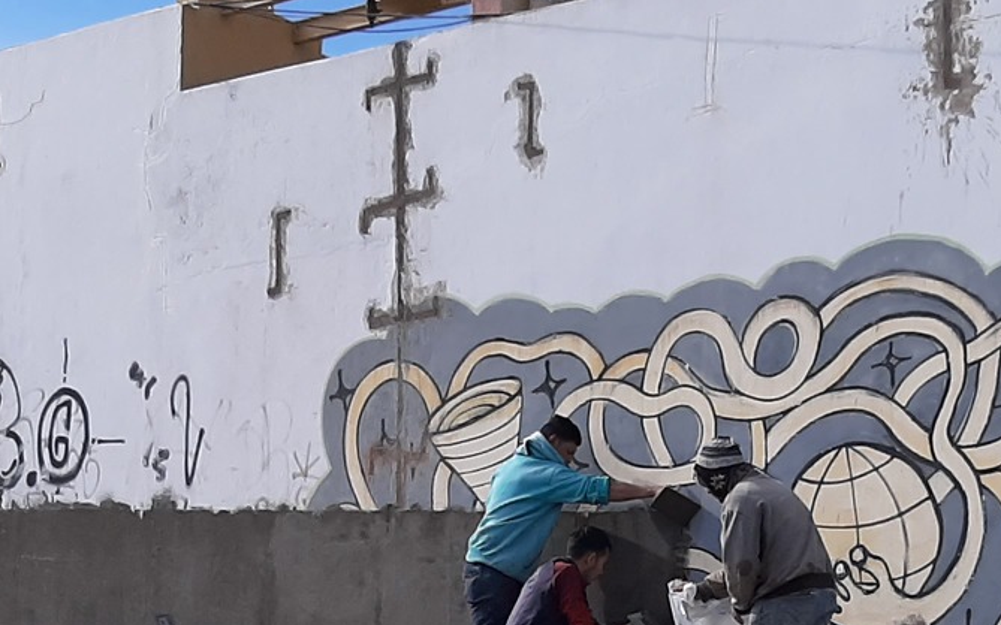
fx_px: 2264
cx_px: 634
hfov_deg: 24.9
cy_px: 831
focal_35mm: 83
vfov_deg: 15.0
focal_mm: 3.93
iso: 40
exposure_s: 1/2941
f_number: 1.7
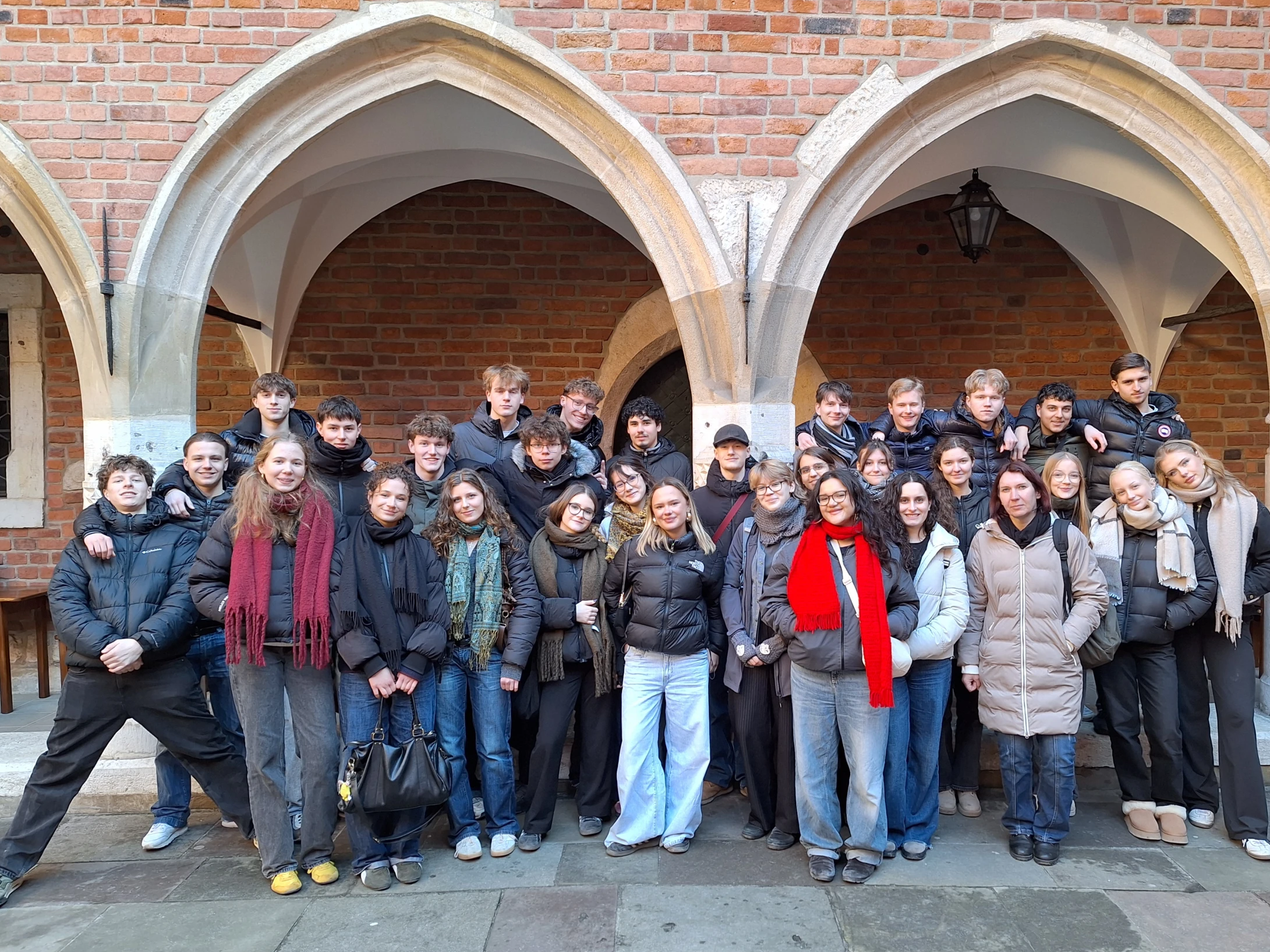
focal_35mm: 27
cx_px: 703
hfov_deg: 65.1
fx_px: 991
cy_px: 475
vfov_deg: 51.4
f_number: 1.8
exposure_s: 1/50
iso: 50
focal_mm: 5.54
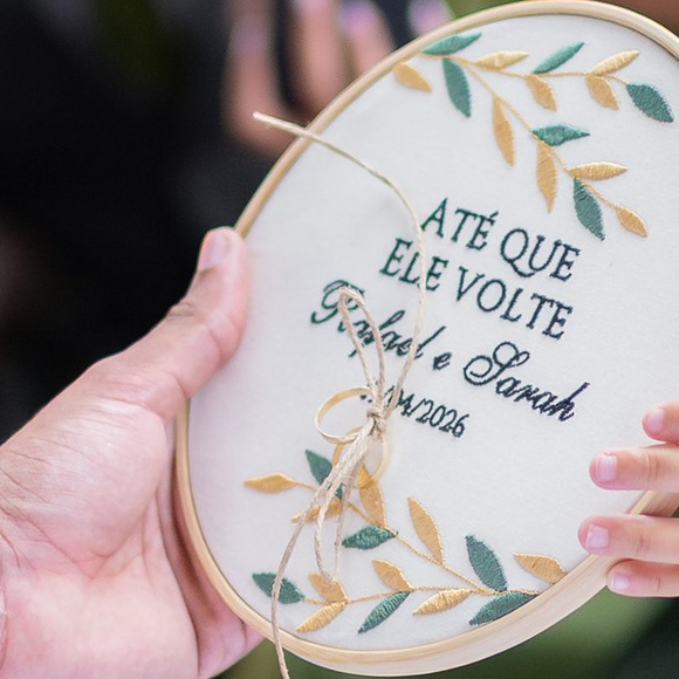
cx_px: 474
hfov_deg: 8.9
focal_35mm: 197
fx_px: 4372
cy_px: 375
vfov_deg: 8.9
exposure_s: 1/1000
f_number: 1.4
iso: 2500
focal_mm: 35
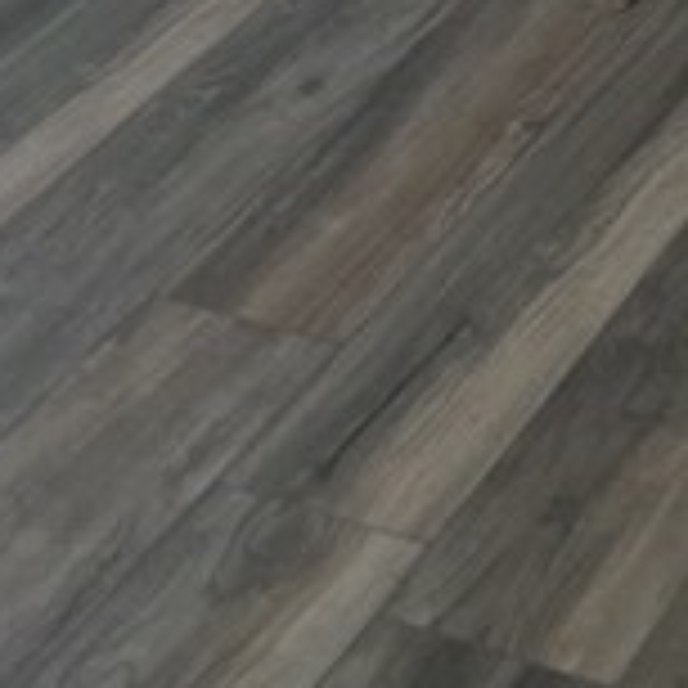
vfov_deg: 12.7
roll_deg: +2.0
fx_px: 2586
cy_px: -814
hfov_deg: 14.6
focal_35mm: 115
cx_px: 836
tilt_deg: -10.3
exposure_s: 1/121
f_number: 1.6
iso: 50
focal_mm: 4.2
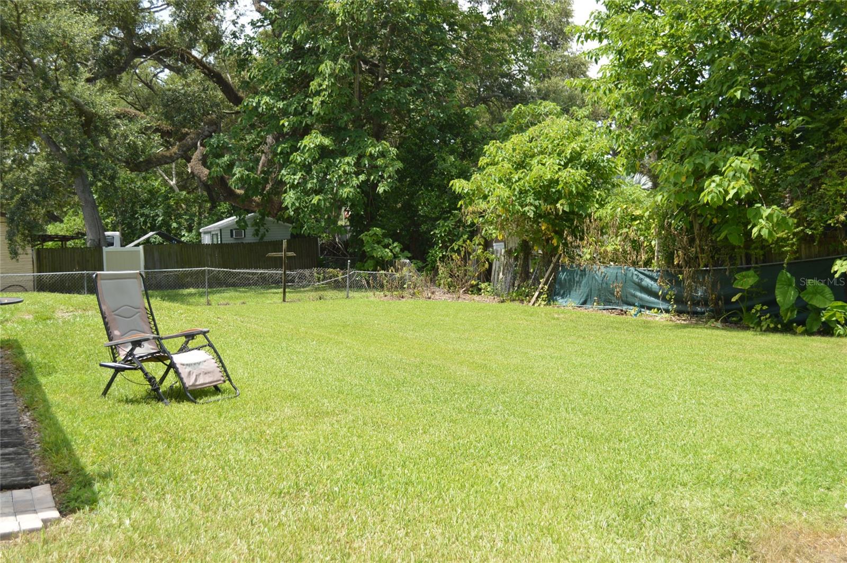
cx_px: 424
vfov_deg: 34.1
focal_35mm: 39
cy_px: 282
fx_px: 917
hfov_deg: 49.6
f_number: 5
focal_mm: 26
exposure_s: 1/200
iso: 100
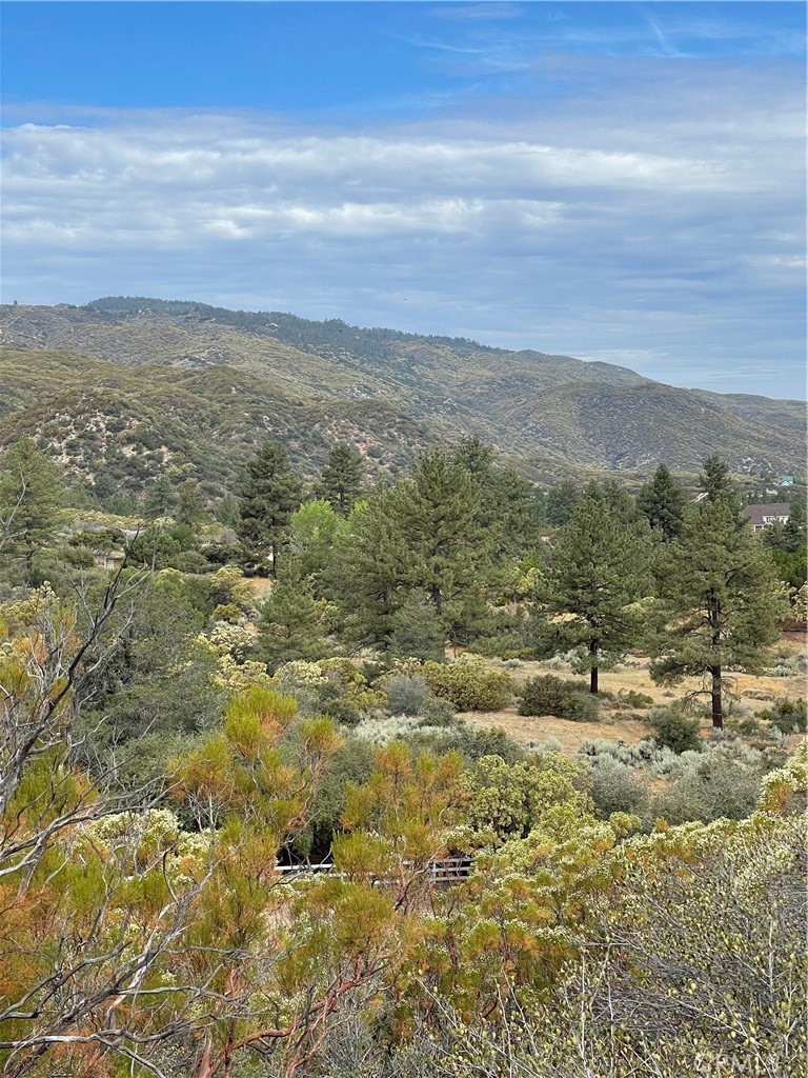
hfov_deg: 22.9
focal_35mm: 64
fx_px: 1992
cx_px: 404
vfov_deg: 30.3
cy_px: 539
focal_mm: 7.5
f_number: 2.2
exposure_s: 1/1074
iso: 20
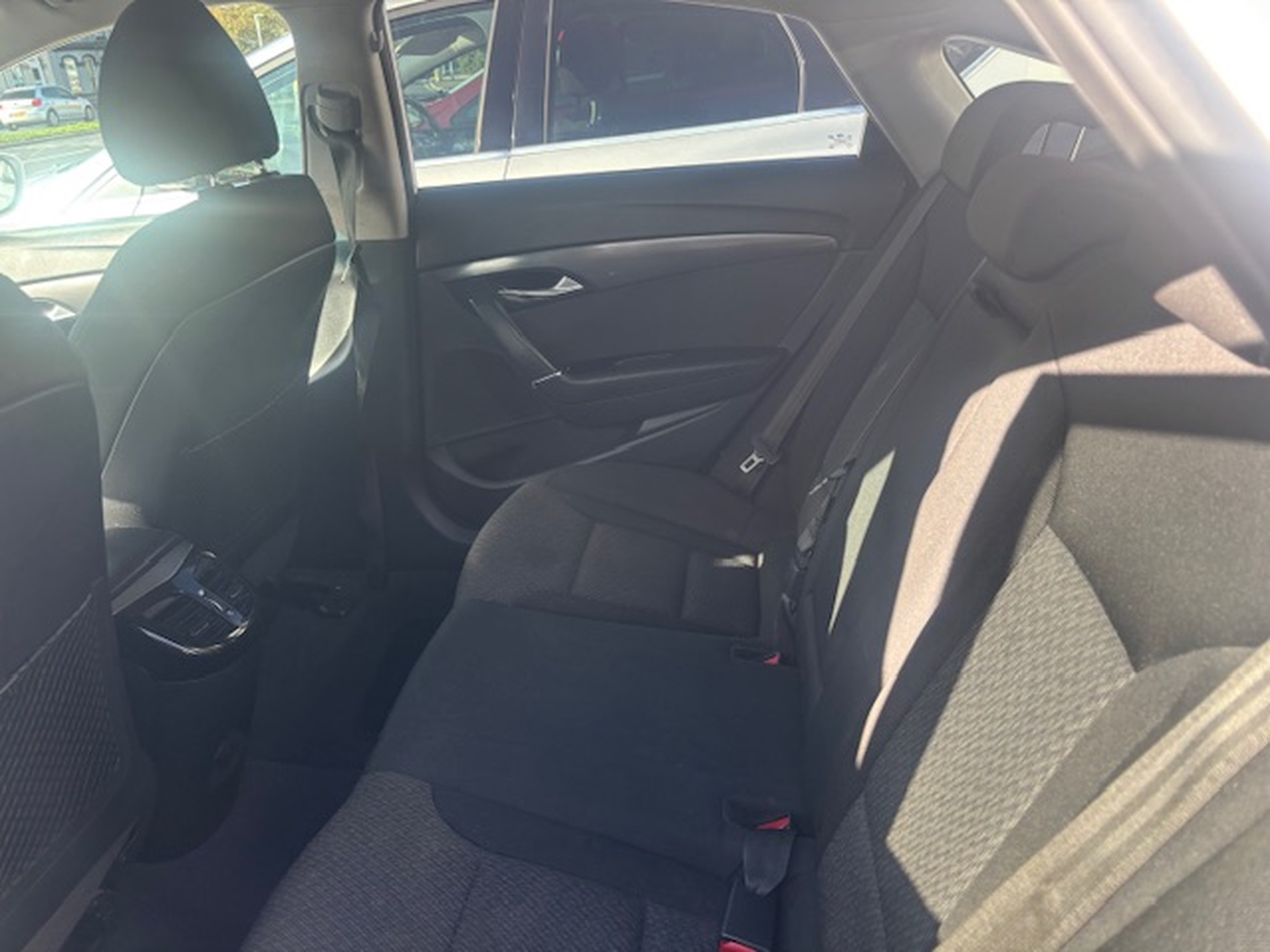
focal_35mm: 26
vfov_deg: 53.1
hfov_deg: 67.3
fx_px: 954
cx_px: 635
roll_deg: +3.7
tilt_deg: -23.8
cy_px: 476
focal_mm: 5.96
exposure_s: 1/121
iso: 64
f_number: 1.6
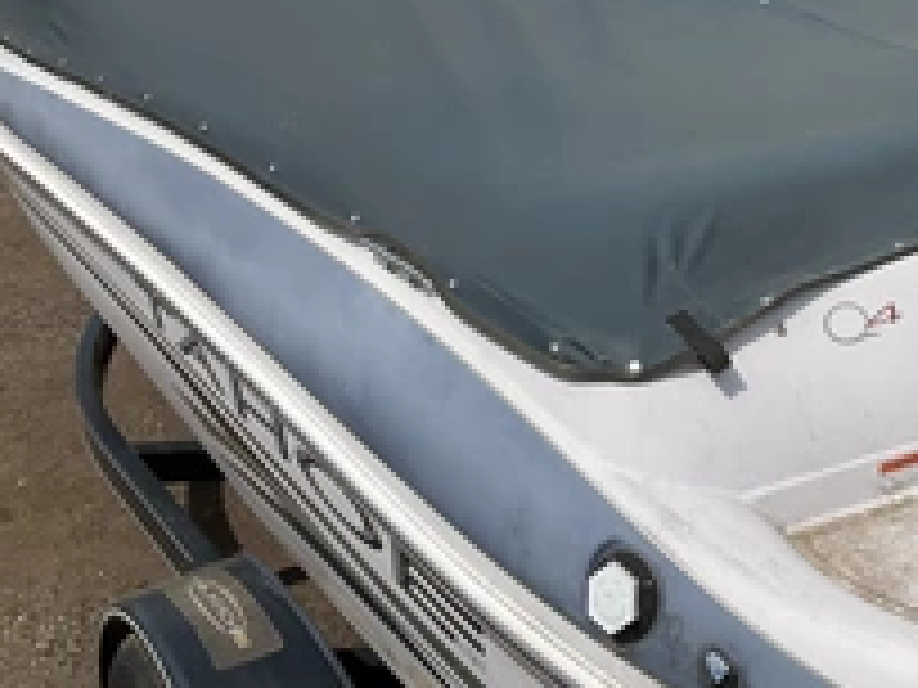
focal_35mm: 57
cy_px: 103
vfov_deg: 25.1
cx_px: 752
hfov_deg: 32.7
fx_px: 1512
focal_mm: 3
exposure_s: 1/3322
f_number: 1.8
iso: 25
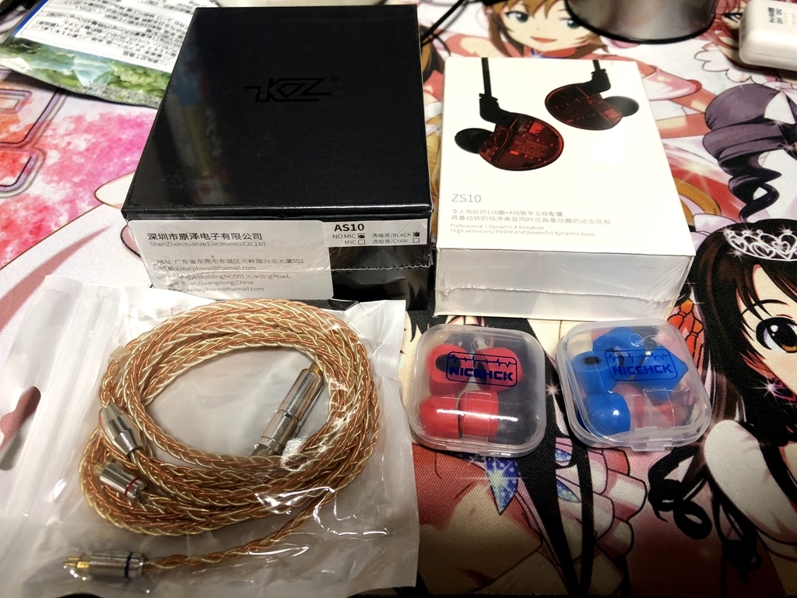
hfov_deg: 63.4
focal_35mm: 28
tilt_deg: -50.8
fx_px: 645
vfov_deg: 49.7
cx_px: 398
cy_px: 299
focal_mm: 3.99
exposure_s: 1/17
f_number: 1.8
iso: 40
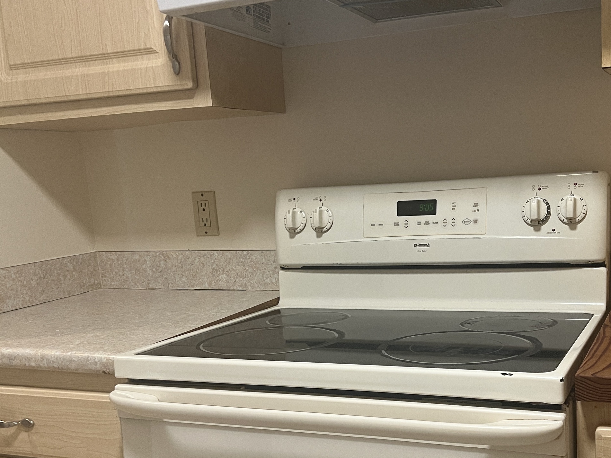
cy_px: 306
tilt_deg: -10.3
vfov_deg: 34.0
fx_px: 741
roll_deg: +3.6
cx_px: 380
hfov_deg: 44.5
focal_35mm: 42
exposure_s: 1/60
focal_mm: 5.7
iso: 125
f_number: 1.5
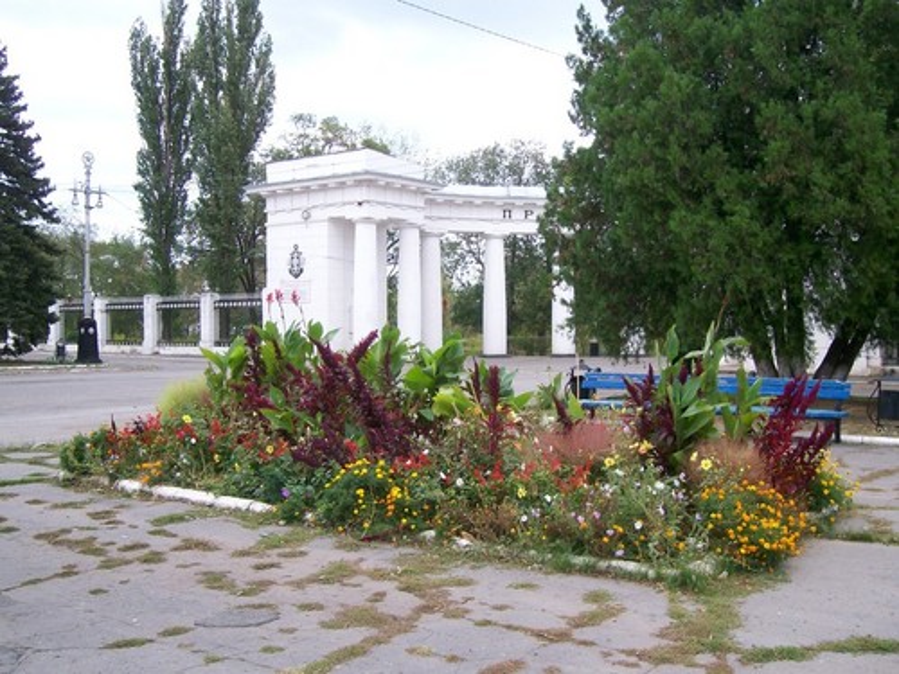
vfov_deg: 40.7
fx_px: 909
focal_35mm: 35
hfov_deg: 52.6
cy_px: 337
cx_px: 450
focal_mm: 5.8
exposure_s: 1/122
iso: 80
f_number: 2.8
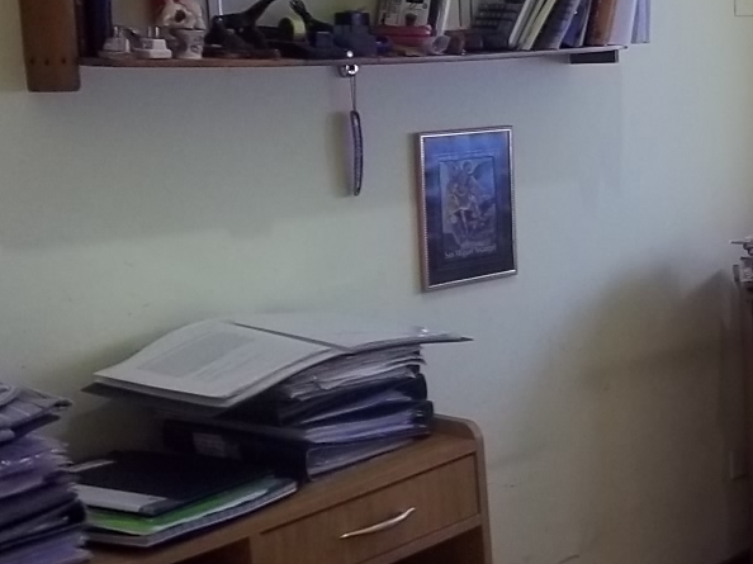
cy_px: 248
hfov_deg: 26.6
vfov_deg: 21.3
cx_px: 762
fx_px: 1500
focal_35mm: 69
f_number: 2.9
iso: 160
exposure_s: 1/10
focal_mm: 5.7
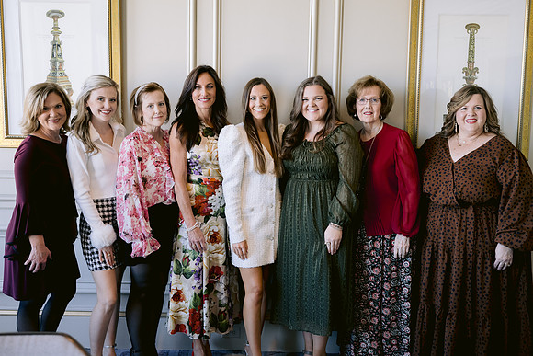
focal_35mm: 37
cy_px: 171
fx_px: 542
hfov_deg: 52.4
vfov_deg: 36.3
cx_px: 266
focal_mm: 35
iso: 800
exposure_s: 1/200
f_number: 3.2
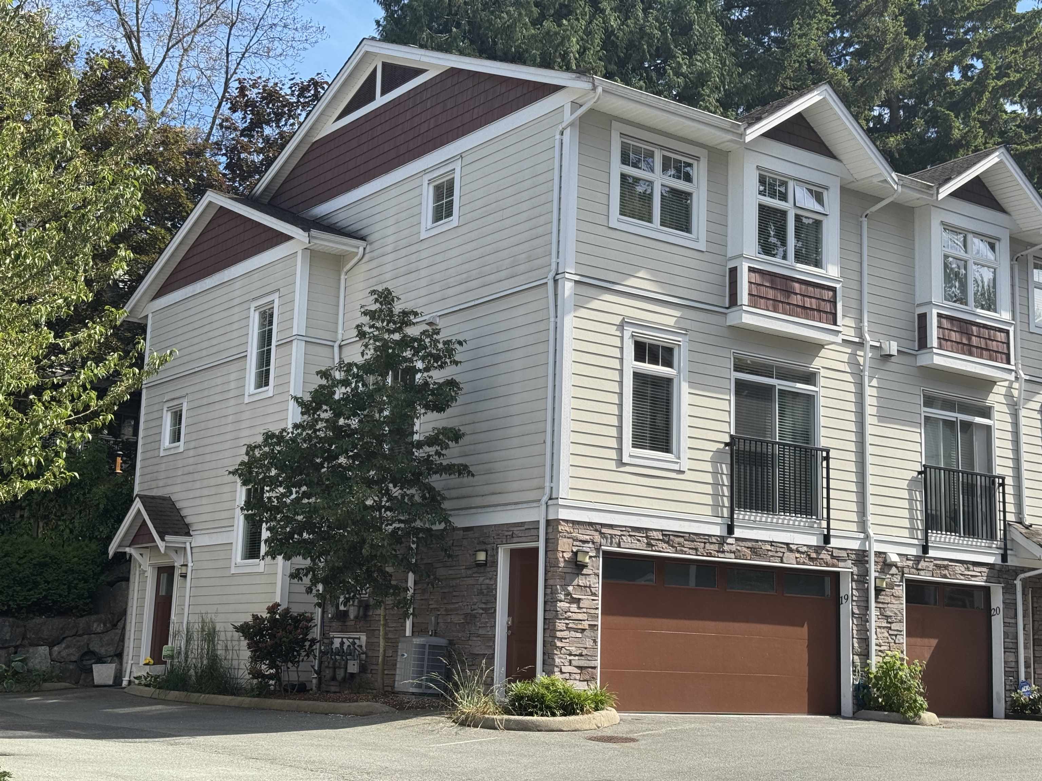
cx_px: 521
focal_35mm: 48
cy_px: 390
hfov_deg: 39.7
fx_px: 1445
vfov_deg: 30.3
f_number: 1.78
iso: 64
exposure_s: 1/1984
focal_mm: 6.76
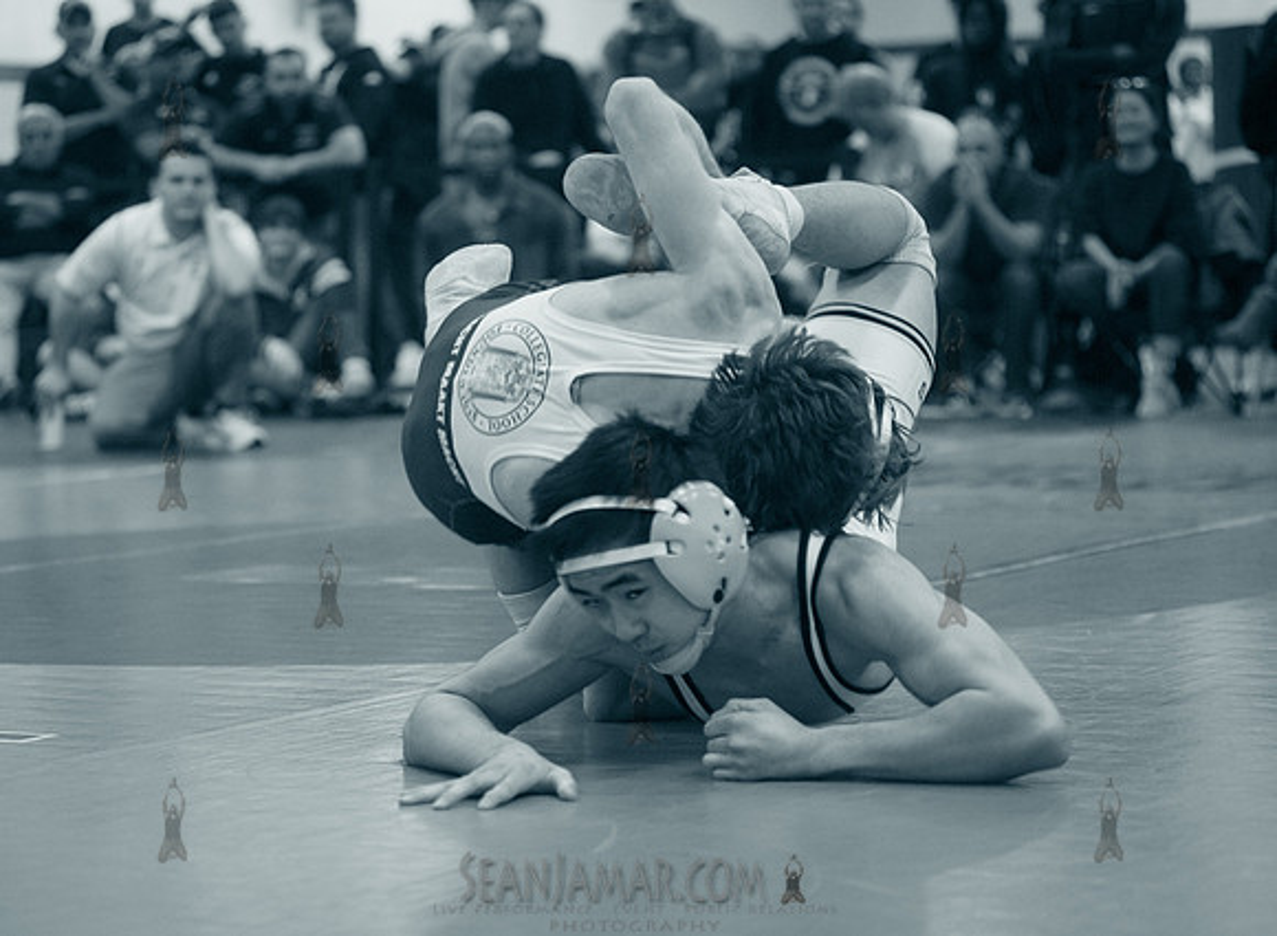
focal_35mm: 95
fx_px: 3482
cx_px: 521
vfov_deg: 15.3
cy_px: 504
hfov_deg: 20.8
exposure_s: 1/400
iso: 5000
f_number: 3.2
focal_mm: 80
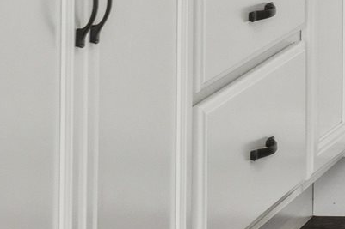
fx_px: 2567
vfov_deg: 5.0
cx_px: 957
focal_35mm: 268
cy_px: -317
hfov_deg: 7.0
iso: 640
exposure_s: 1/15
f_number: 8
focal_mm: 35
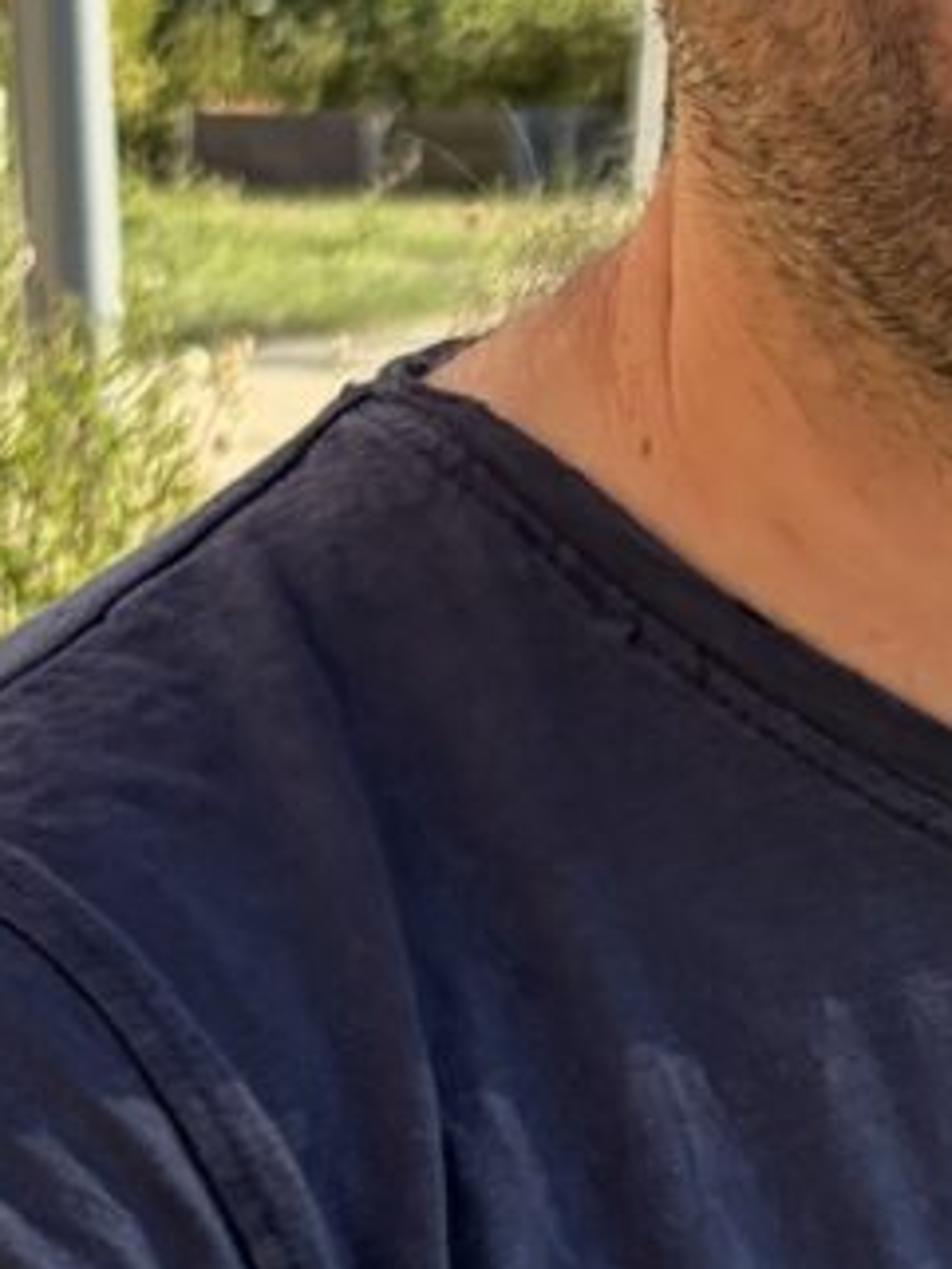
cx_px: 1122
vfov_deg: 22.7
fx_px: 3042
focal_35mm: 83
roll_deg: +1.2
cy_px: 43
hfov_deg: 17.1
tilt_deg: -9.7
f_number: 1.6
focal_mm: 5.96
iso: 64
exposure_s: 1/1217
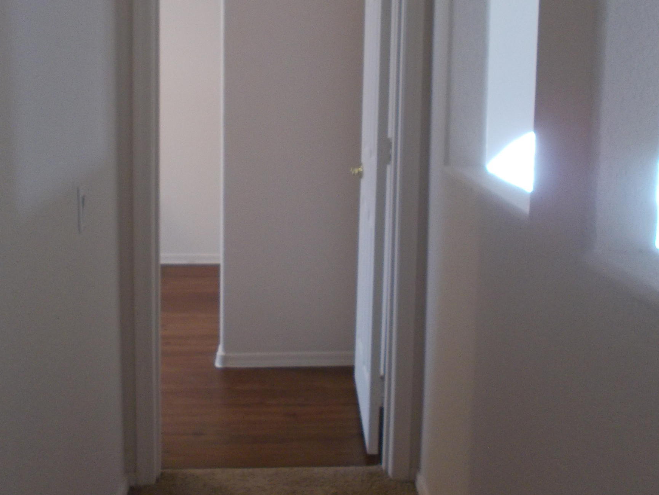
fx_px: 857
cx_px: 315
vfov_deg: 32.0
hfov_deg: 42.1
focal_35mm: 45
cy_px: 176
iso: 200
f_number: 3.2
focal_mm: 4.6
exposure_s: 1/25
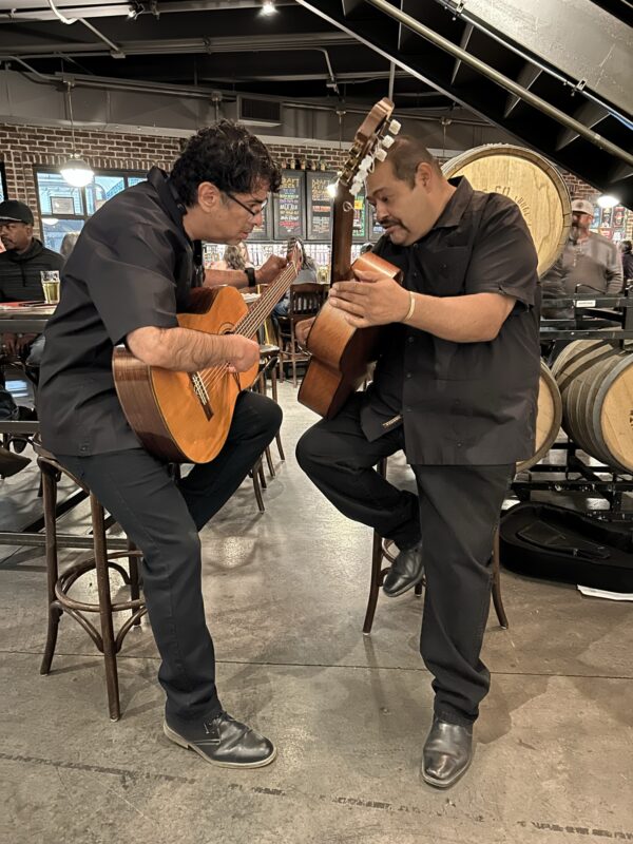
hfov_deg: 53.1
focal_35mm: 26
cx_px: 316
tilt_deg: -12.8
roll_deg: +1.4
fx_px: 634
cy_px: 422
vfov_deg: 67.3
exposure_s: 1/17
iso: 1000
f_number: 1.5
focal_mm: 5.7
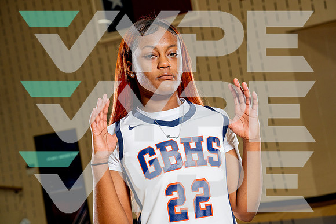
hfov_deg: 28.8
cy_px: 112
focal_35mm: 70
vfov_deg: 19.5
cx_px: 168
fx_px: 653
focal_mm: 70
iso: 400
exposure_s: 1/250
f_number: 5.6
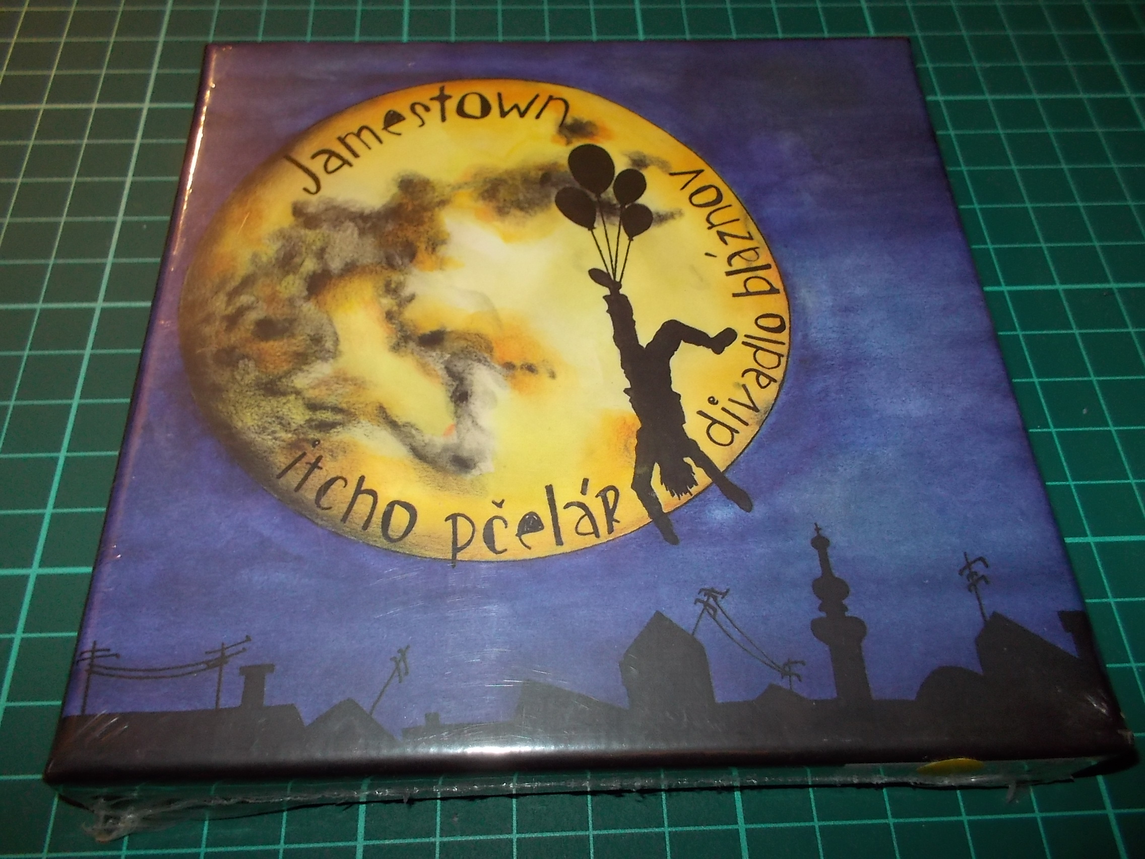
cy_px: 430
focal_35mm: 29
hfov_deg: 61.7
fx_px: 959
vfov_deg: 48.2
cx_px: 572
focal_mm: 4.1
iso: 200
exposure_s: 1/30
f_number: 3.3
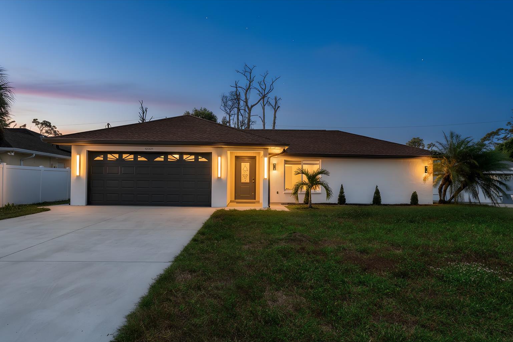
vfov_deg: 51.2
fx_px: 356
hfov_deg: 71.5
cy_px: 177
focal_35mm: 25
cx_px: 256
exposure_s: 1/640
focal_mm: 16
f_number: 9
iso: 320
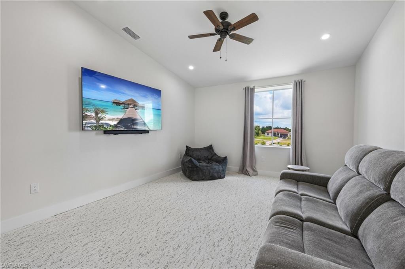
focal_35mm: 14
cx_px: 202
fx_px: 157
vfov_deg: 81.1
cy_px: 134
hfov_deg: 104.3
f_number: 8
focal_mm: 14
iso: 400
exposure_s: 1/40
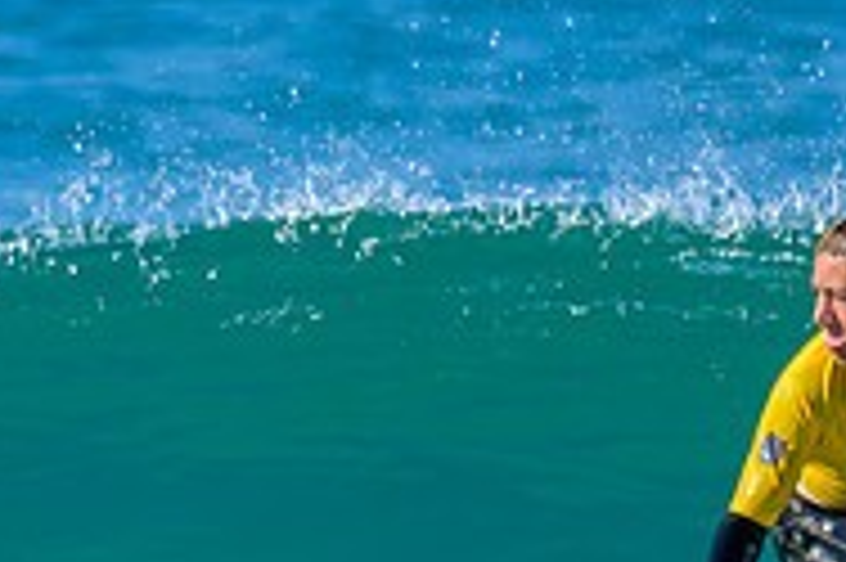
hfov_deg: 0.6
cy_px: 486
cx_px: 345
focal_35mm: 3391
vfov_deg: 0.4
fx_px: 79617
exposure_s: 1/2000
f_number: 6.3
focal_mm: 800
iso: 450
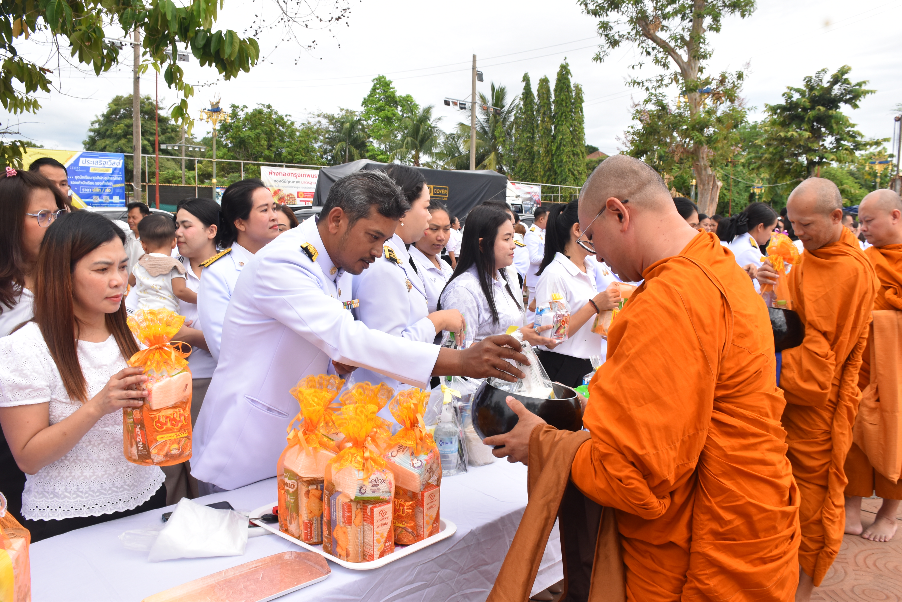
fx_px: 677
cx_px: 451
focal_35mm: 27
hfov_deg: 67.4
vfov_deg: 48.0
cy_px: 301
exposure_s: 1/200
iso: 400
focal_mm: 18
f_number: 8
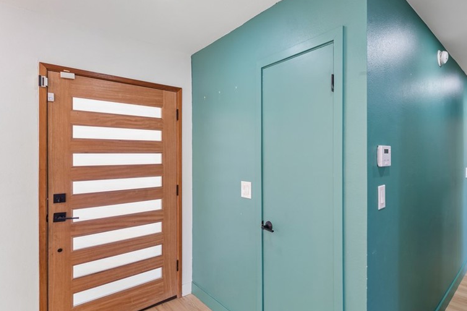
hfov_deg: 85.2
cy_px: 145
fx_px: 246
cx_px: 293
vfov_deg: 64.5
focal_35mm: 19
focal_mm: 14
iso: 100
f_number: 13
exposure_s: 2.5
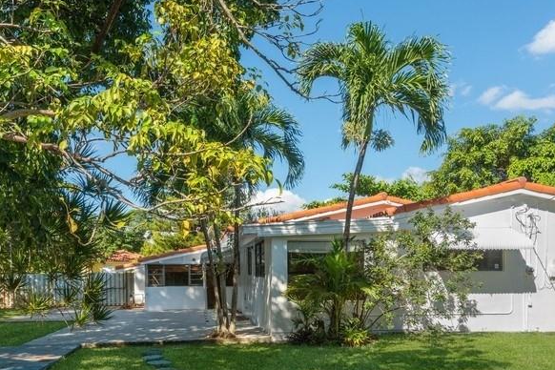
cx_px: 229
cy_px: 192
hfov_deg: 55.5
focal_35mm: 34
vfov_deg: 38.9
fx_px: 524
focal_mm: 22
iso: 200
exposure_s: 1/200
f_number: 8
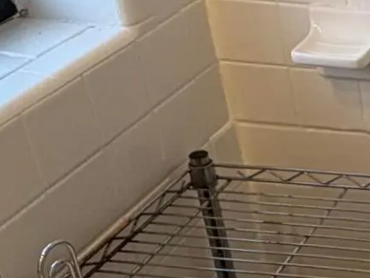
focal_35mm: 92
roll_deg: -6.4
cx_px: 815
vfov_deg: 16.1
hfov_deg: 15.3
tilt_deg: -27.4
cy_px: 123
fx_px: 984
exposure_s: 1/120
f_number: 2.2
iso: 64
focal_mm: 2.22
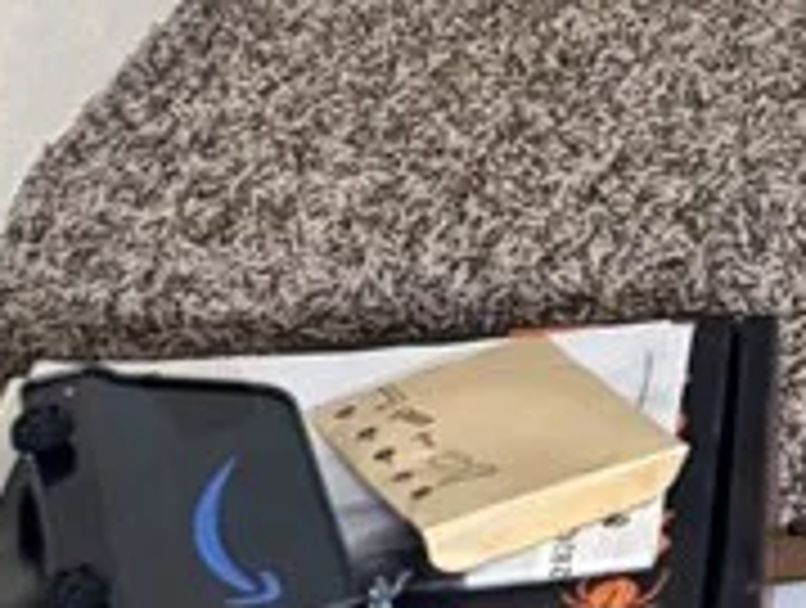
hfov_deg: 13.3
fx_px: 3196
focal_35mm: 137
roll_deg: -0.1
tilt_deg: +0.8
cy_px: -1279
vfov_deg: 8.7
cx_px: 1342
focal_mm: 6.76
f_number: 1.78
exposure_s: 1/40
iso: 640
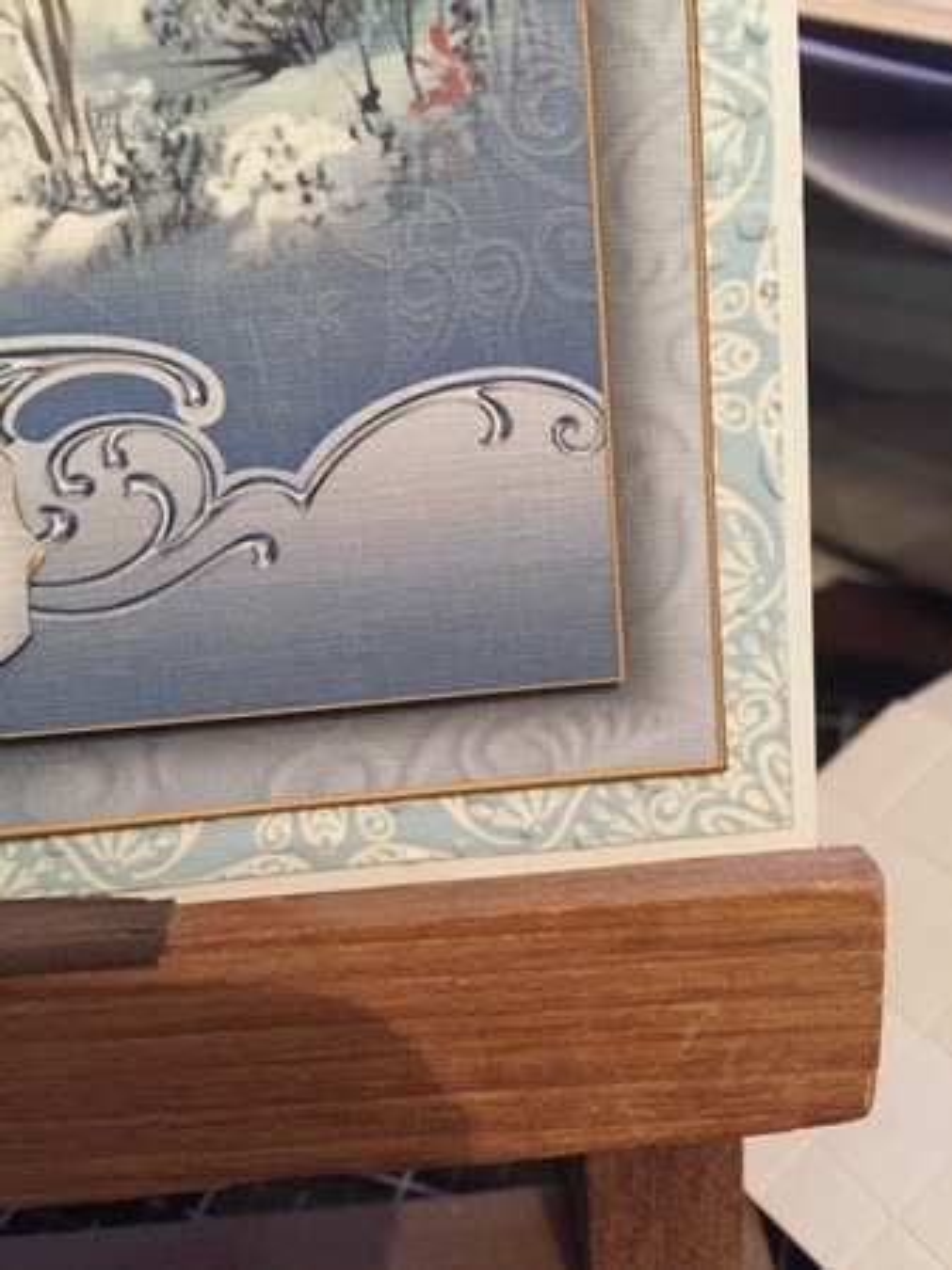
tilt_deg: -29.4
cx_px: 476
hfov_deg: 48.2
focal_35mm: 29
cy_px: 635
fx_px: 1064
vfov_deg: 61.7
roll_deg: +4.4
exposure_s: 1/17
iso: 250
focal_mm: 4.15
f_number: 2.2
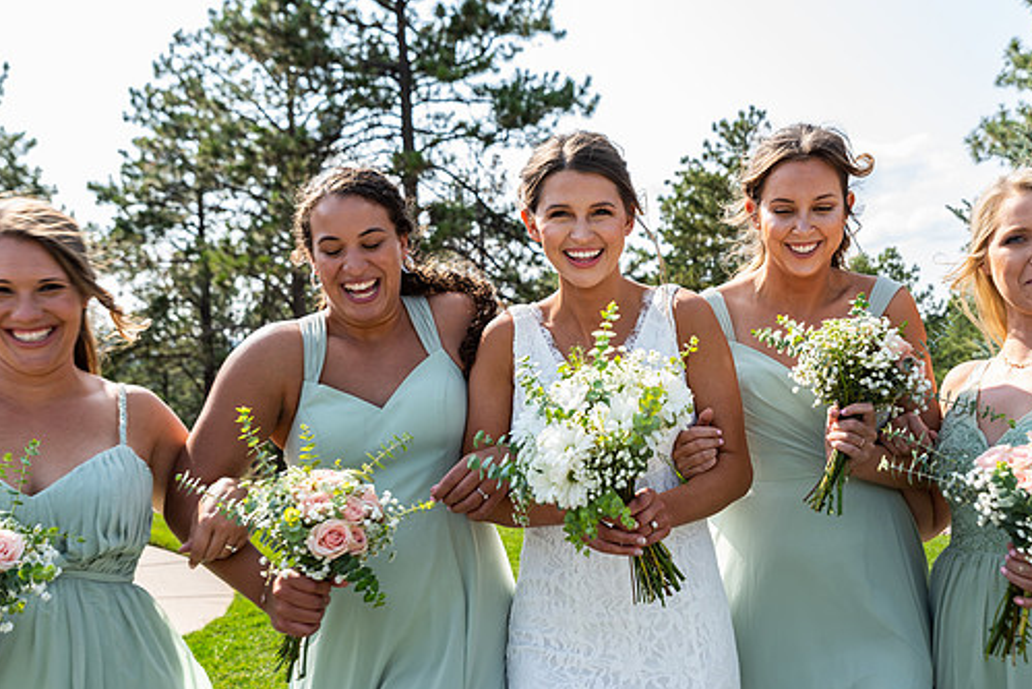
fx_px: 1032
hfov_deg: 53.1
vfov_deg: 36.9
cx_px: 550
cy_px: 367
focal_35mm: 36
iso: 80
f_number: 4.5
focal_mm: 31
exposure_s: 1/160
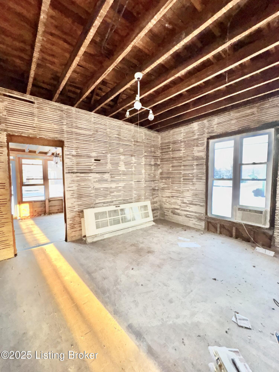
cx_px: 140
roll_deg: +1.7
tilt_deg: -3.9
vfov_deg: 102.1
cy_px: 186
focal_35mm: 14
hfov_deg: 85.7
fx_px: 150
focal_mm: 2.22
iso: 250
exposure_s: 1/60
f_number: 2.2
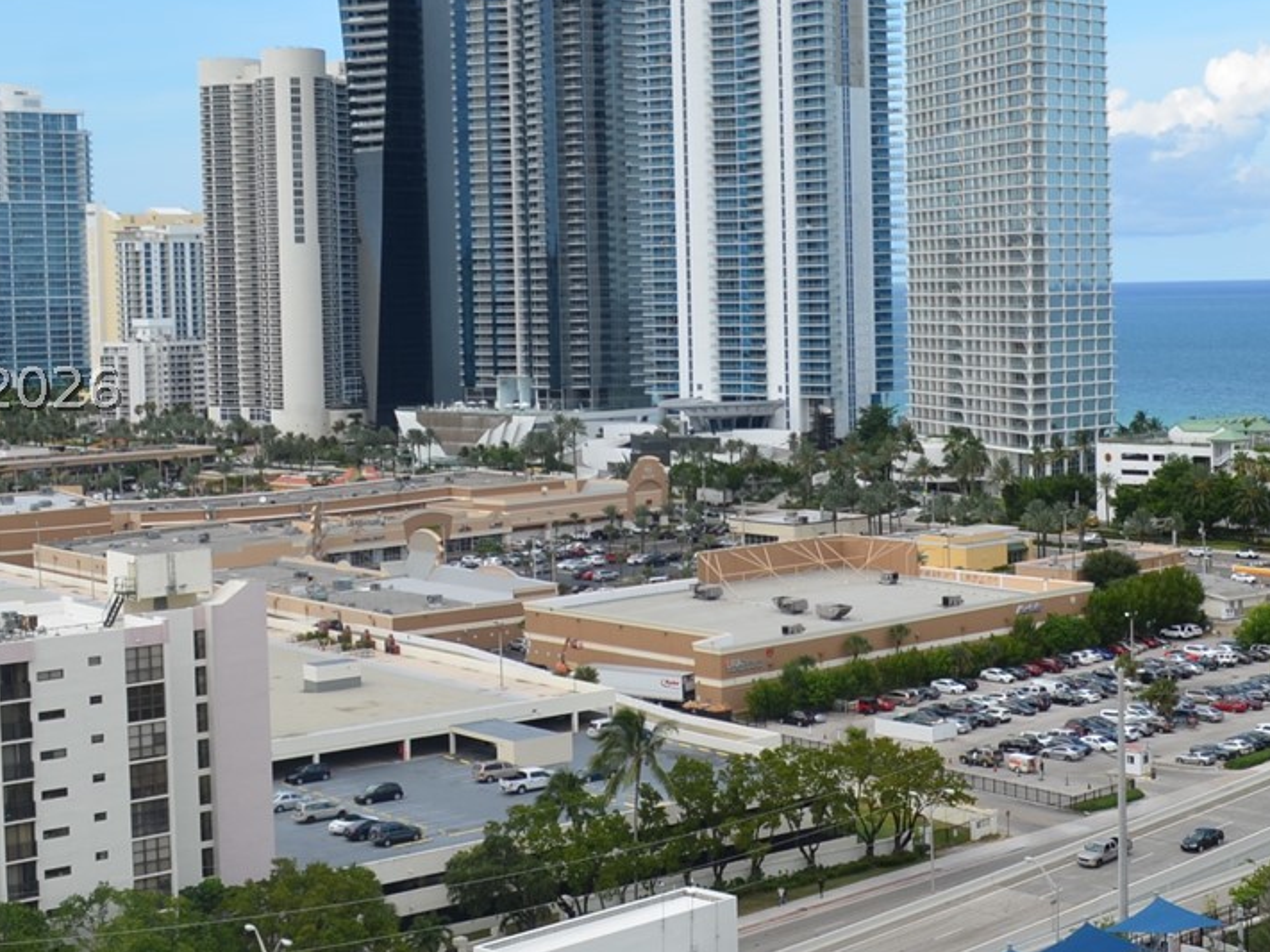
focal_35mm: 62
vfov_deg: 23.6
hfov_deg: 31.0
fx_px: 2274
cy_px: 387
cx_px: 827
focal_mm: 18
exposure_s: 1/250
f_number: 8
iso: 110
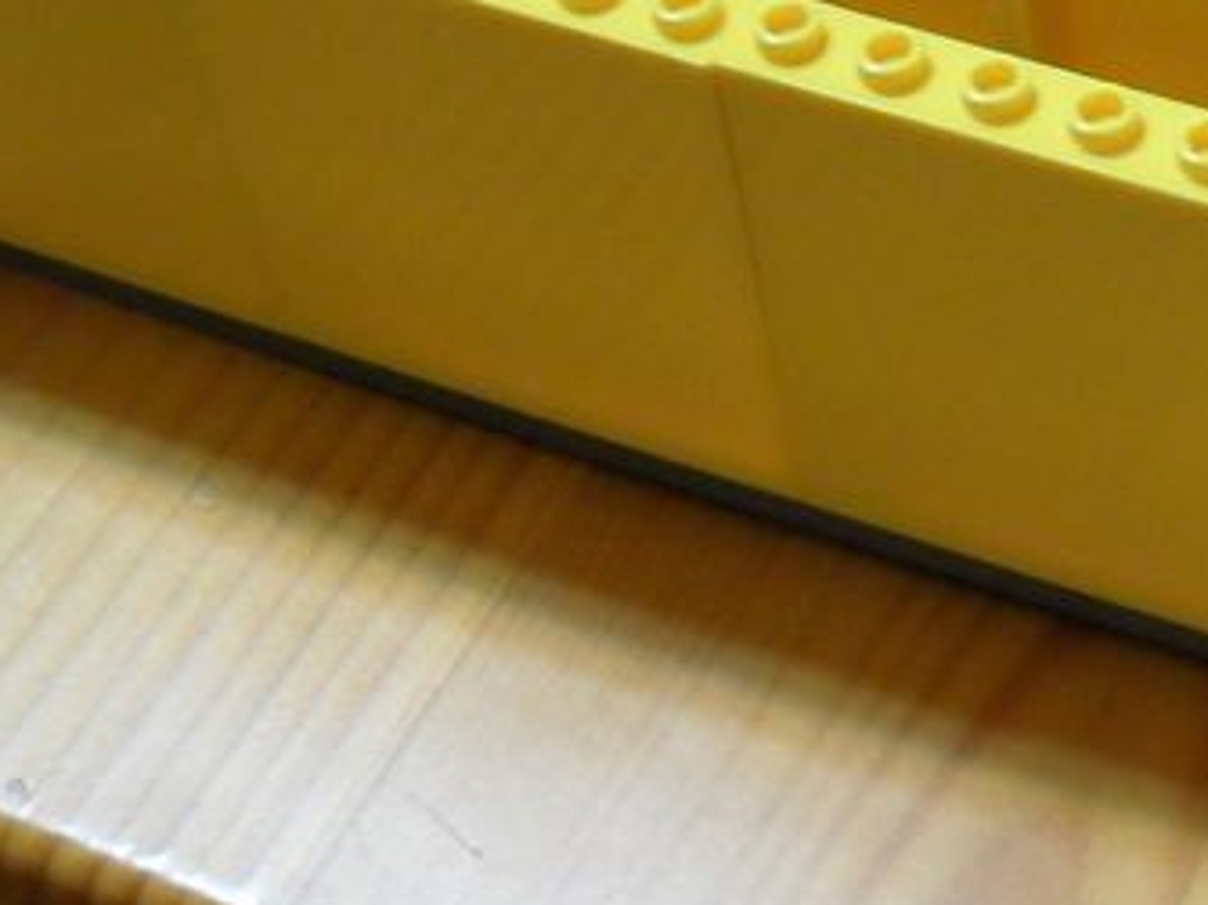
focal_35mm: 107
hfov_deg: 17.7
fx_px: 3733
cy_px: 288
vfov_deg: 13.8
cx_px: 1349
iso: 200
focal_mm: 6.2
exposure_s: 1/3
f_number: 2.8
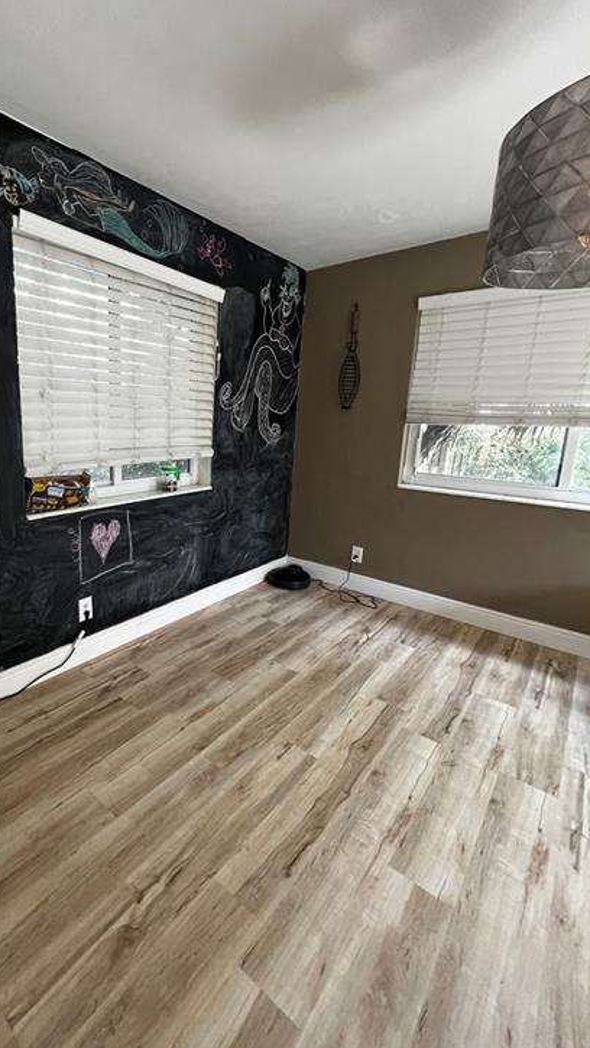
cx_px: 188
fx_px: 417
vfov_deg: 103.0
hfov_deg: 68.2
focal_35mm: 15
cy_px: 506
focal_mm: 1.57
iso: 160
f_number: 1.8
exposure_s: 1/120
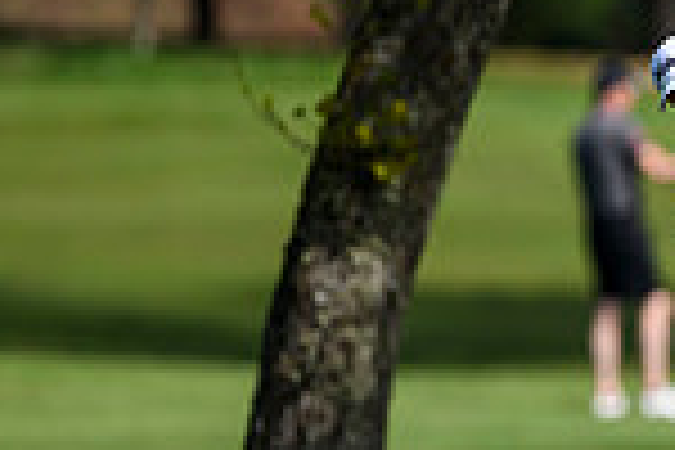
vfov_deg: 0.9
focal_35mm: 1546
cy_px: 299
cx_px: 1256
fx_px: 28985
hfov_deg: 1.3
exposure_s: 1/6400
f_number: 3.5
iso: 500
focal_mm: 400
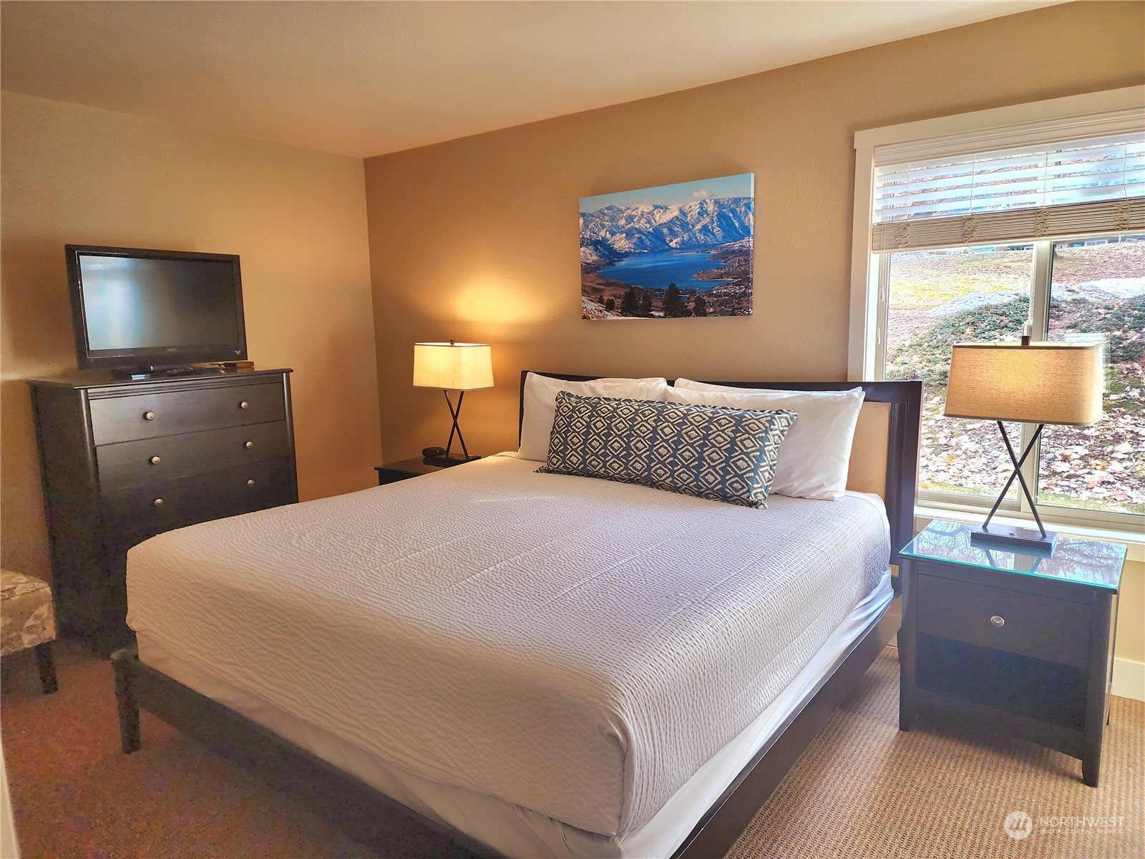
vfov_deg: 58.9
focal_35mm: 23
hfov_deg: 73.9
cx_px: 572
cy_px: 430
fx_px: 761
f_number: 1.8
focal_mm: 6.4
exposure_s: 1/120
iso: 80
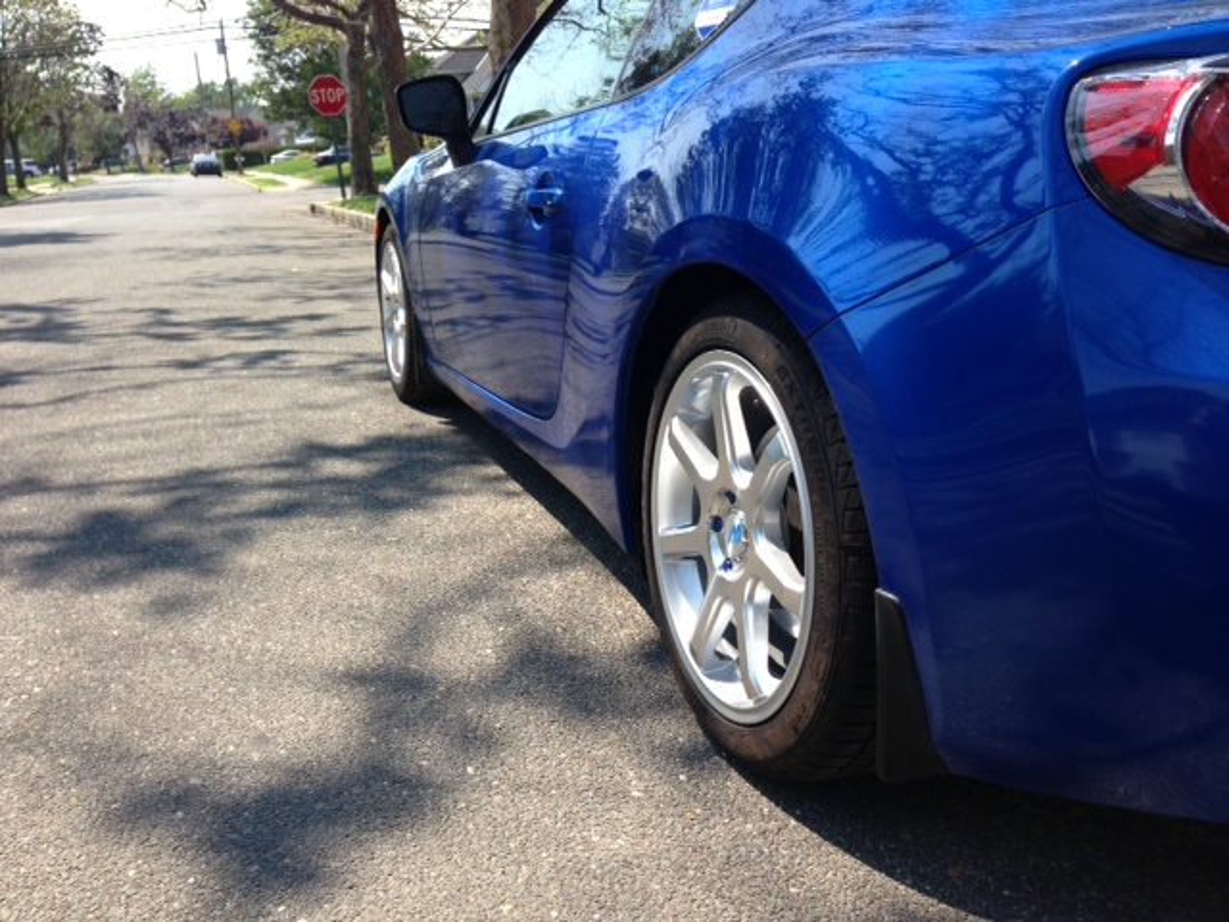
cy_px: 461
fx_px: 1172
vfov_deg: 42.9
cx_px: 614
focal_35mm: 33
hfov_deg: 55.4
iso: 50
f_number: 2.4
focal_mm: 4.13
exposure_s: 1/609
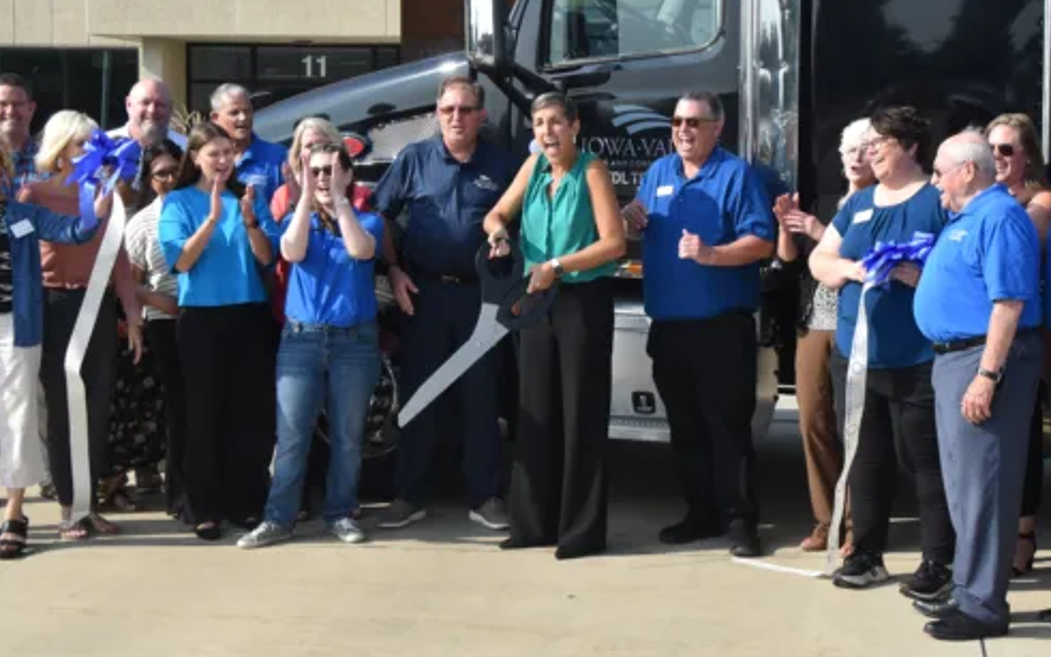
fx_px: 2005
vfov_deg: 18.6
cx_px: 612
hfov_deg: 29.3
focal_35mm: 70
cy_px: 250
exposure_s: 1/1600
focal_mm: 30
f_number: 5.6
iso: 400
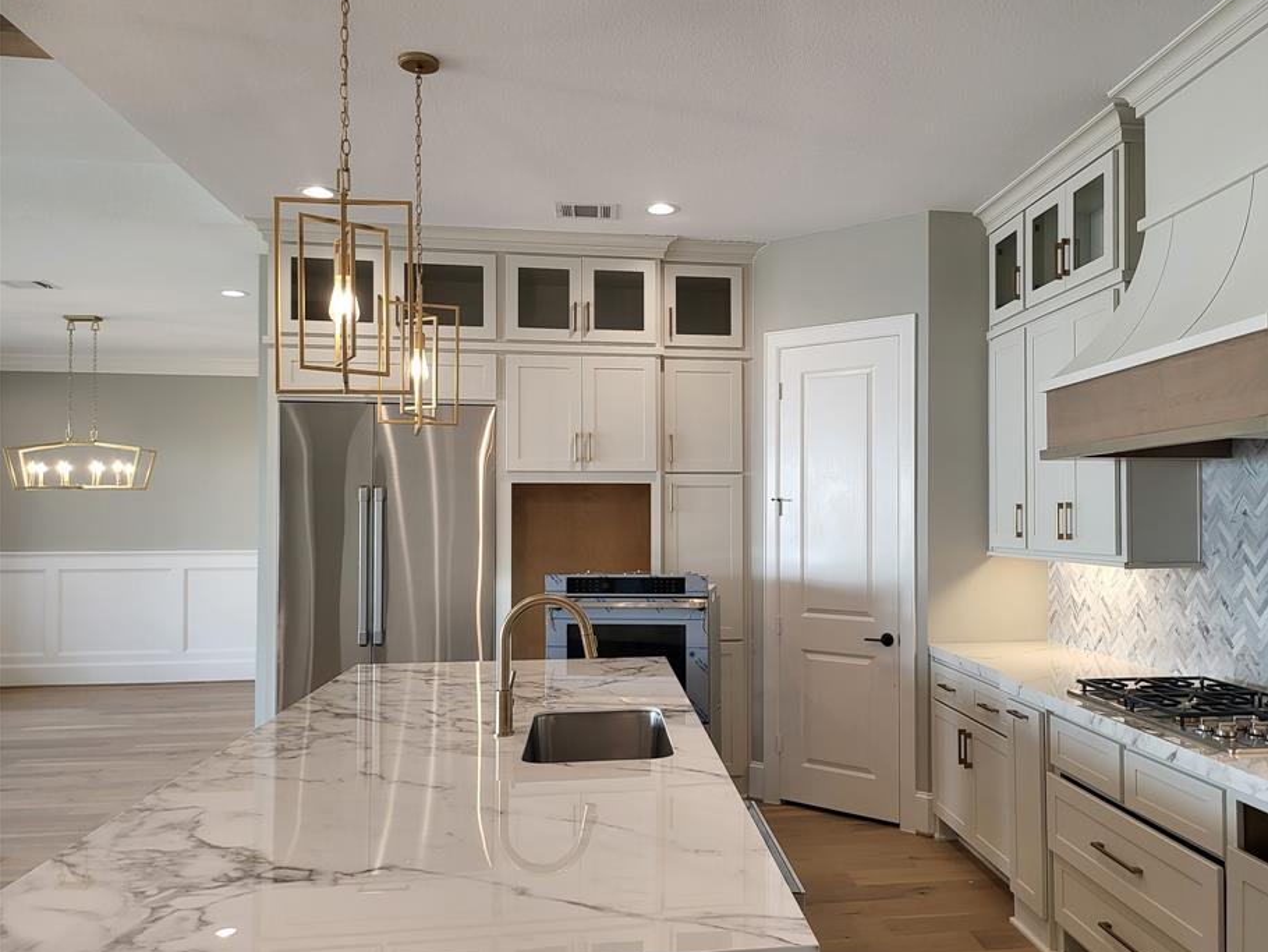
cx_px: 712
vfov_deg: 51.3
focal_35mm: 27
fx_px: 989
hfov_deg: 65.1
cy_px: 513
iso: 100
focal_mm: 5
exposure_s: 1/119
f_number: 1.8
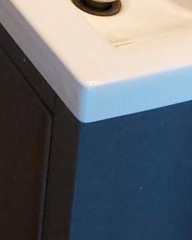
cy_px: -408
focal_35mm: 128
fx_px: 909
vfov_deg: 11.3
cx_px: -214
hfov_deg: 10.8
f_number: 1.8
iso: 250
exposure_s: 1/120
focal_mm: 5.23
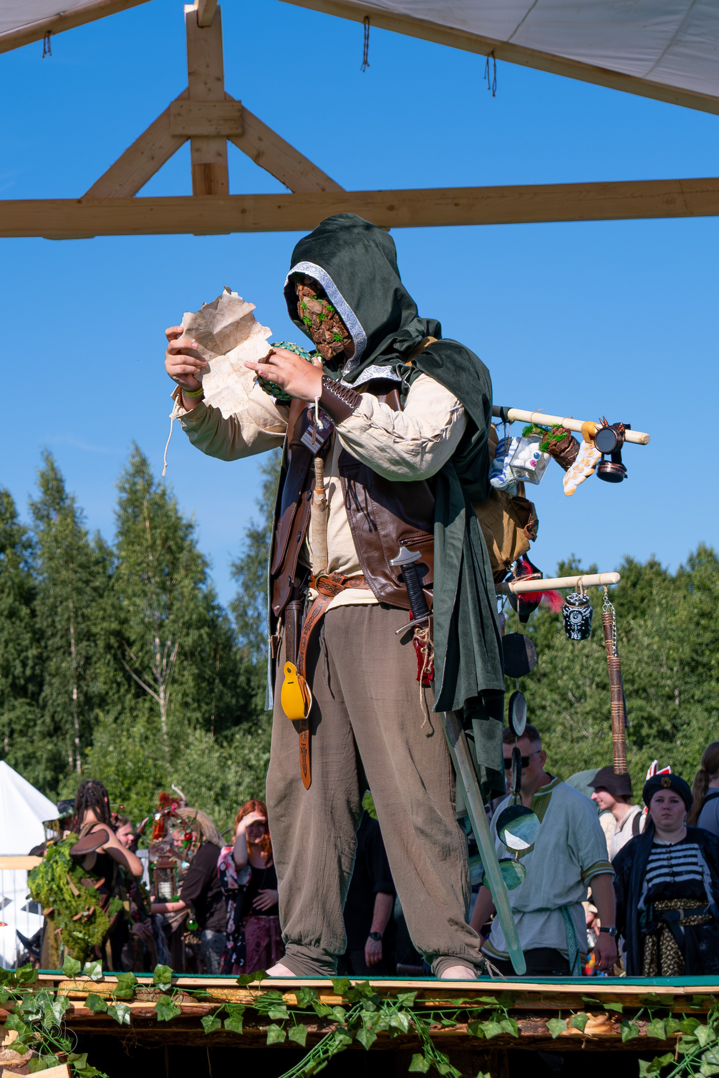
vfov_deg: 22.7
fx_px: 2679
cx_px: -37
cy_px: 419
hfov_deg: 15.0
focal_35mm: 89
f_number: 4
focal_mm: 32.1
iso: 160
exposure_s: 1/1600
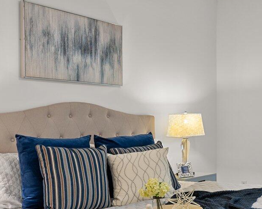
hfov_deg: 33.5
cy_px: 134
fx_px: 364
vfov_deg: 31.9
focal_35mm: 47
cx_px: 300
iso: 400
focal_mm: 15
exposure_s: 1/5
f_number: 6.3
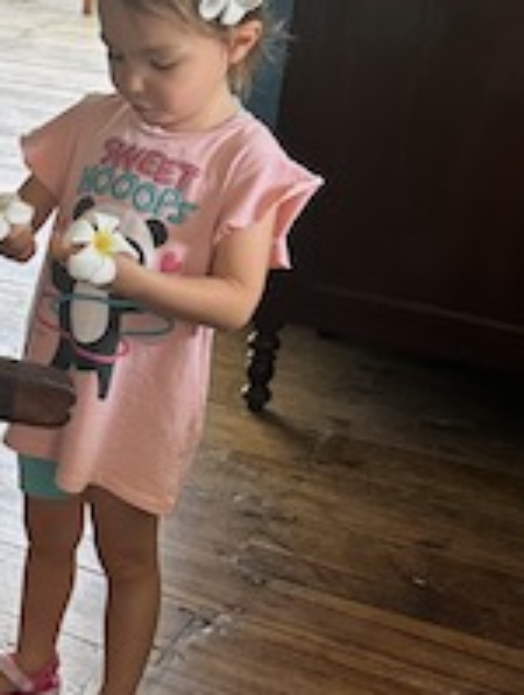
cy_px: 328
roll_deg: -0.2
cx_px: -265
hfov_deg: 17.3
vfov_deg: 25.3
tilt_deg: -22.0
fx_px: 1549
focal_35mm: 77
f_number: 1.78
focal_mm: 6.86
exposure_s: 1/121
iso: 160
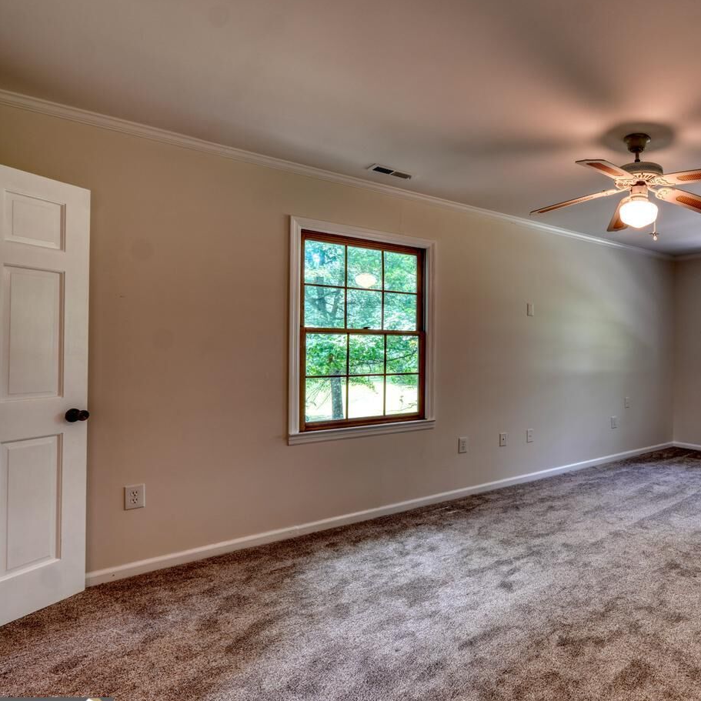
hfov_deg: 64.7
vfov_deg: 72.1
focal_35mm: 21
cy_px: 351
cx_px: 576
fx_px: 481
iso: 100
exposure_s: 1
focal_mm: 10
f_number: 8
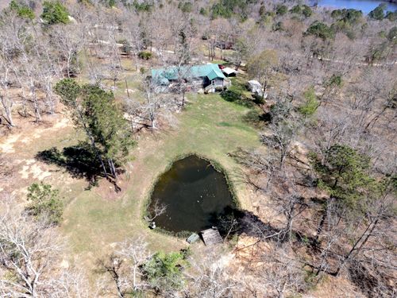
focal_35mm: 24
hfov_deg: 71.6
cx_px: 198
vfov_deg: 56.8
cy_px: 149
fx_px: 275
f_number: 1.8
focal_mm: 8.67
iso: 100
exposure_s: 1/2500
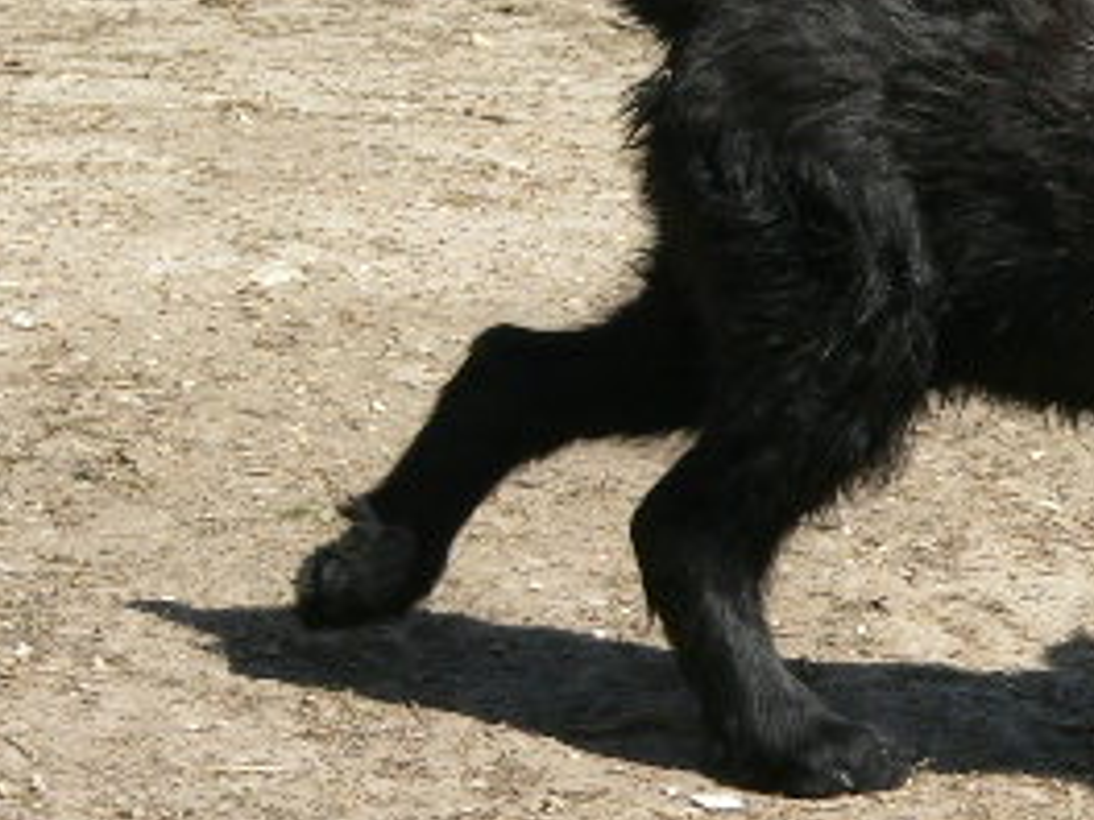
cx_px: 986
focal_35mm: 274
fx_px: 8659
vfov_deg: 5.4
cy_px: 29
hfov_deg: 7.2
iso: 80
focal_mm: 18.9
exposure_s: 1/400
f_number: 4.6
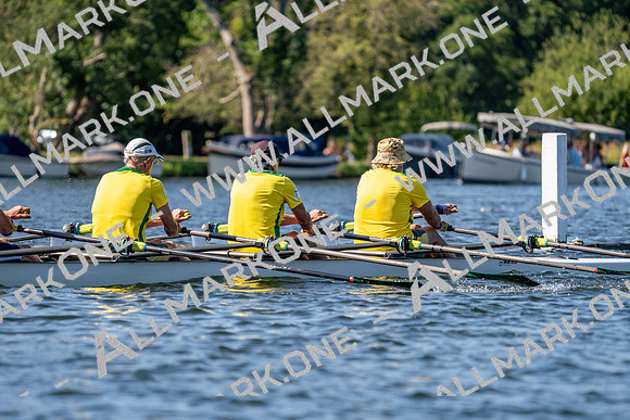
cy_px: 210
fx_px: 5409
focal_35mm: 309
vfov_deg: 4.5
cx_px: 315
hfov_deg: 6.7
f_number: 6.3
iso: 320
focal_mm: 309
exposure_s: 1/1600
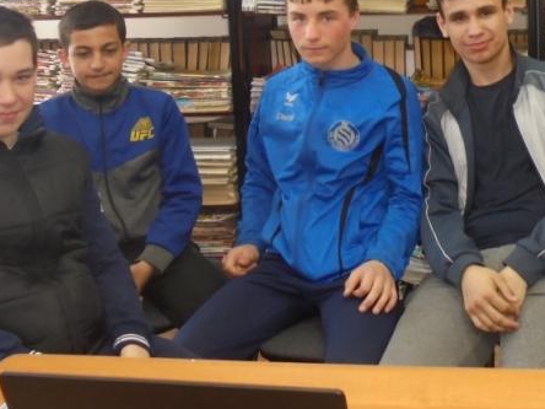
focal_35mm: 60
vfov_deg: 23.8
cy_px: 43
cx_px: 469
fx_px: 945
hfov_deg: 31.0
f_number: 3.5
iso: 160
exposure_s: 1/13
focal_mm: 4.6
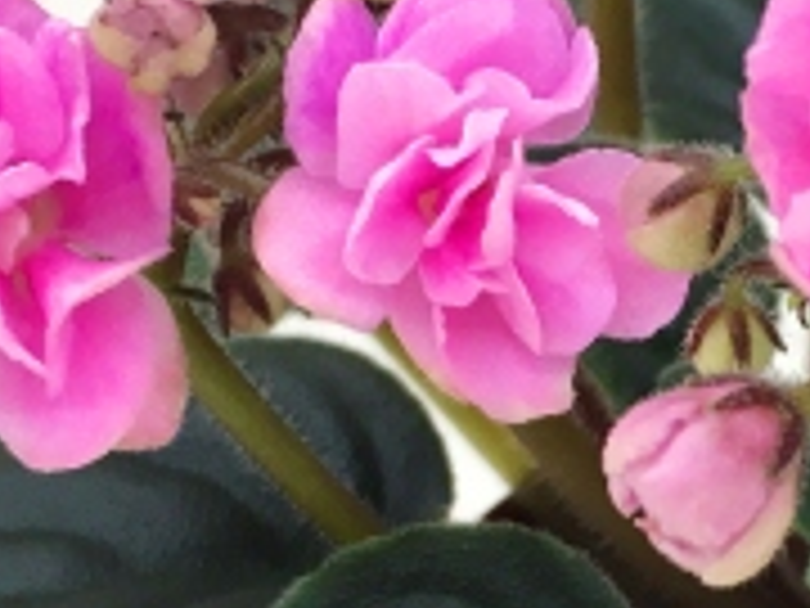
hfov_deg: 15.2
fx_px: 3019
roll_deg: -2.8
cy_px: 513
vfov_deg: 11.4
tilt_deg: -34.4
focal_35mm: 129
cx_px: 688
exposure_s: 1/33
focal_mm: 4.15
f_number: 2.2
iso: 25
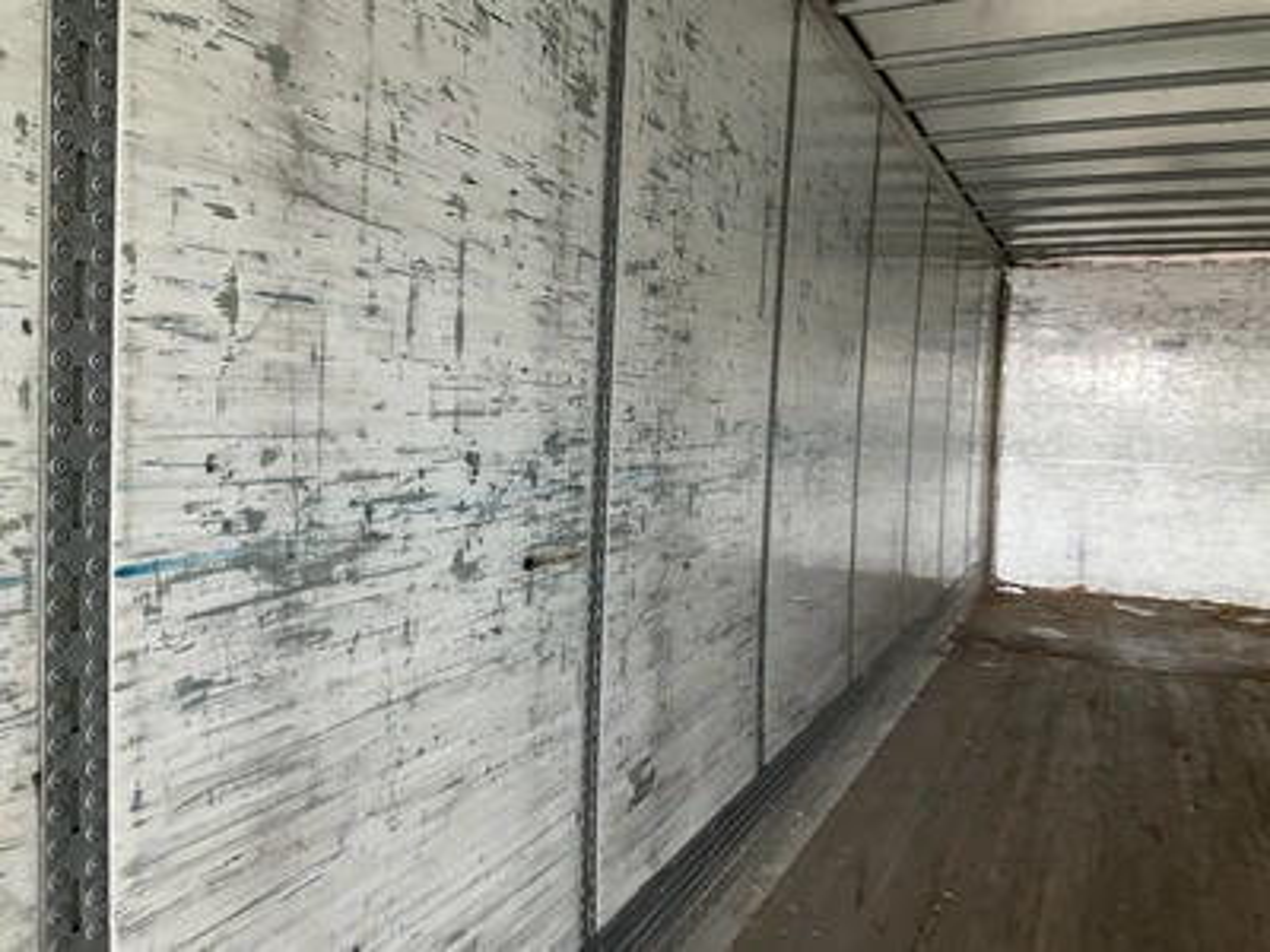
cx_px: 635
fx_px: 1064
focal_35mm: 29
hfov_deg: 61.7
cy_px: 476
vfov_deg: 48.2
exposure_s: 1/60
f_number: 1.8
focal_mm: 3
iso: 125
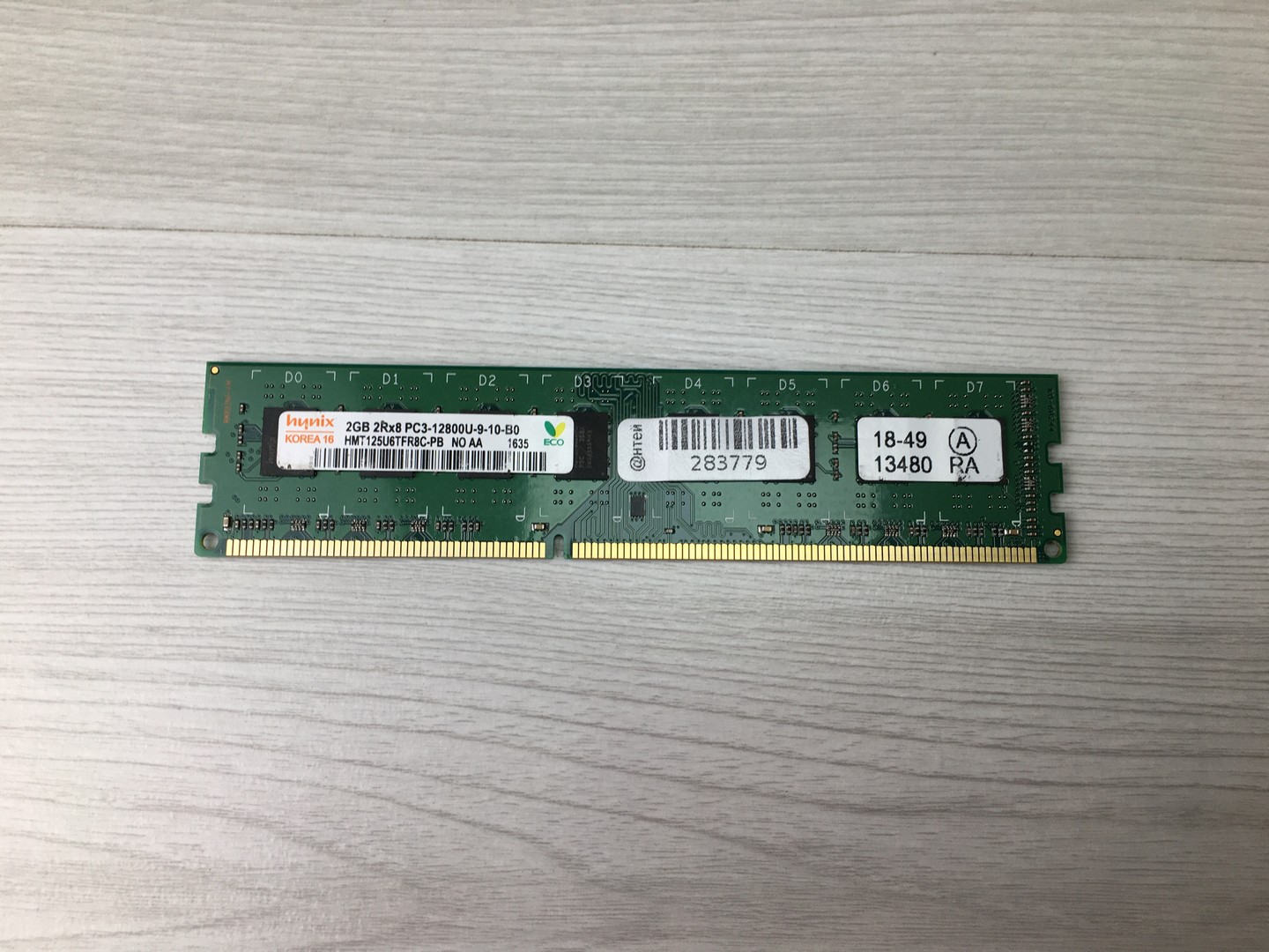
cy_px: 476
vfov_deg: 48.2
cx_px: 634
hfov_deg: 61.7
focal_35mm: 29
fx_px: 1063
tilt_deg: -79.7
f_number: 2.2
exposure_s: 1/100
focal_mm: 4.15
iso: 25
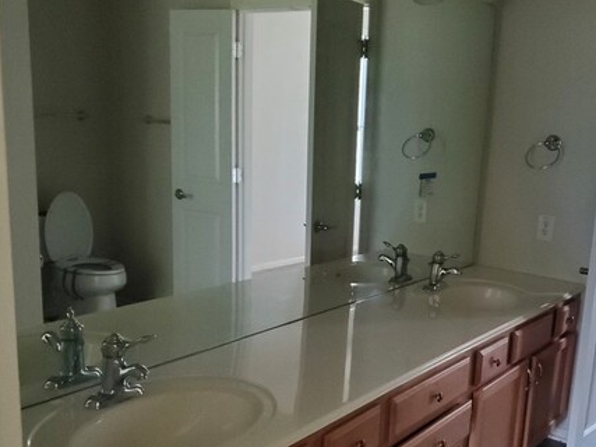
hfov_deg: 47.4
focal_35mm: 39
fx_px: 671
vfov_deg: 36.7
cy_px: 264
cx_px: 375
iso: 1000
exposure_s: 1/60
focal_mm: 4.3
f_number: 1.5
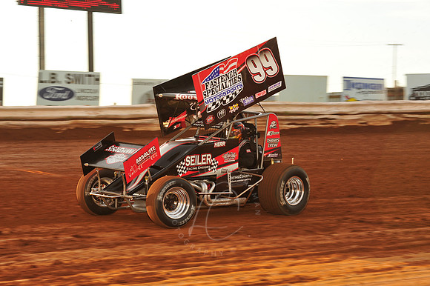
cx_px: 215
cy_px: 143
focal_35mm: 100
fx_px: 1194
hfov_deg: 20.4
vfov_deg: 13.7
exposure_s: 1/320
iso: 400
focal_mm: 100
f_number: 8
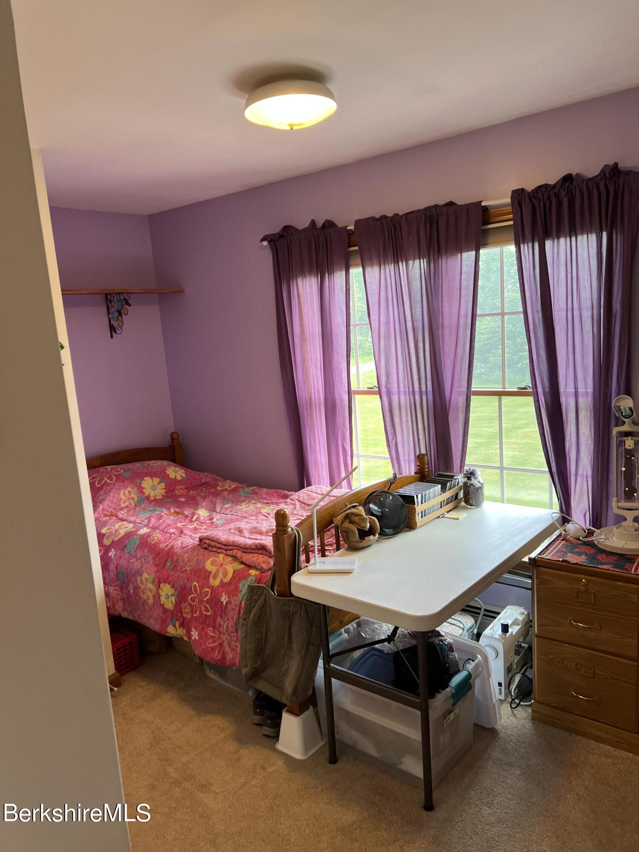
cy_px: 426
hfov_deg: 53.1
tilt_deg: -6.7
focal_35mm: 26
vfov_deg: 67.3
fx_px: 640
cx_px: 320
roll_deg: +4.1
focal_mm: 5.7
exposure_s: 1/120
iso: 100
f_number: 1.5
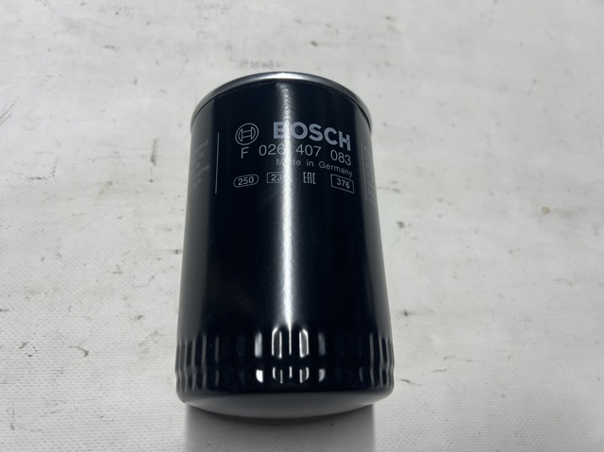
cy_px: 226
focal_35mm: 26
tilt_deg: -65.5
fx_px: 453
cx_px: 302
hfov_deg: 67.3
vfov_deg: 53.0
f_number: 1.5
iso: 64
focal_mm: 5.7
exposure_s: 1/100
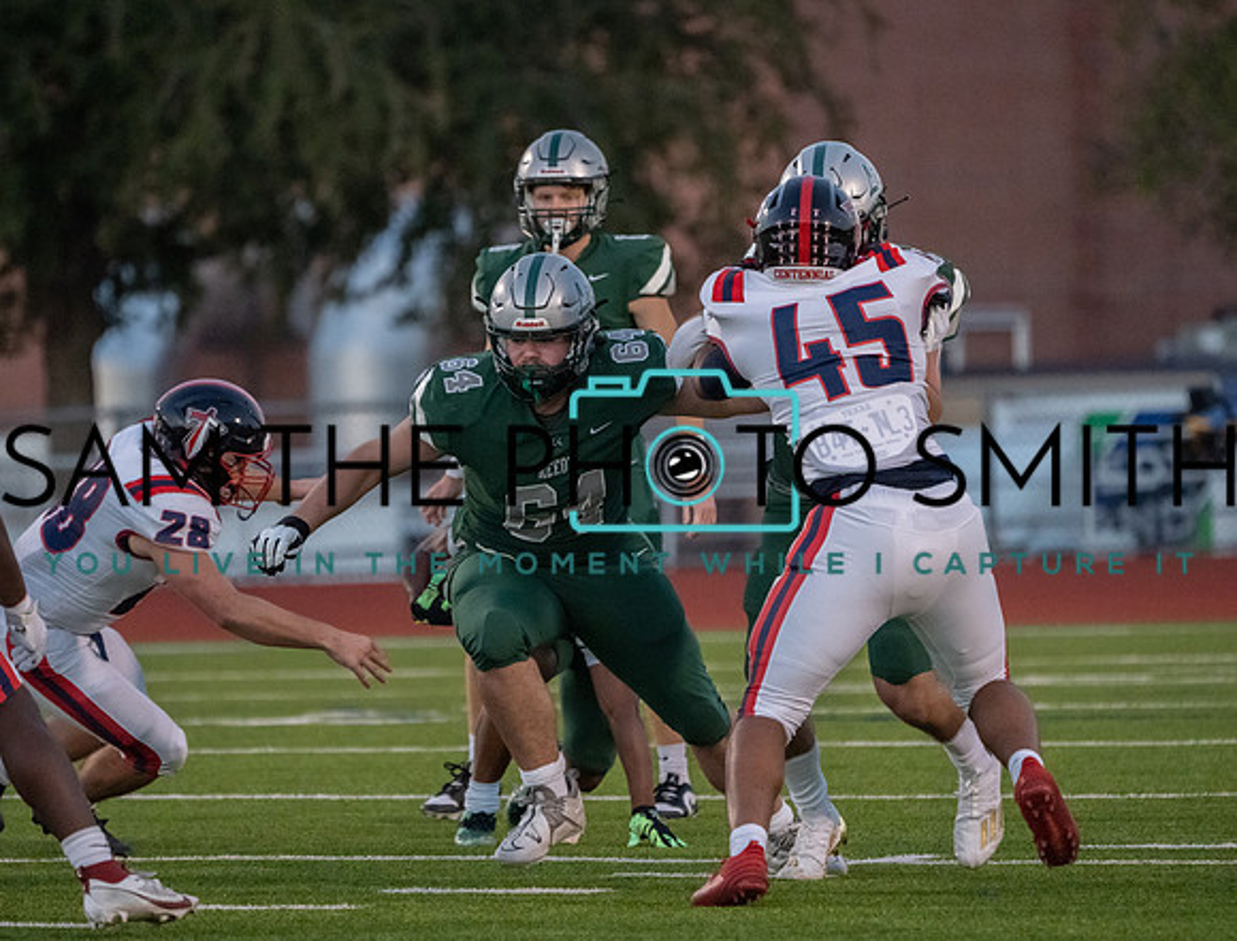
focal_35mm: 422
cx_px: 560
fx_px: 15140
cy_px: 460
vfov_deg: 3.6
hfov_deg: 4.7
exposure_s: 1/1250
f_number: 5.6
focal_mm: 342
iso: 12800
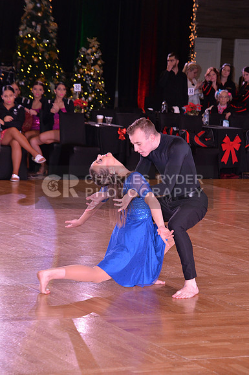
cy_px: 188
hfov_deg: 10.1
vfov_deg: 15.2
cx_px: 124
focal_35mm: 135
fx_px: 1405
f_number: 6.3
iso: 2000
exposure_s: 1/250
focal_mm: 135
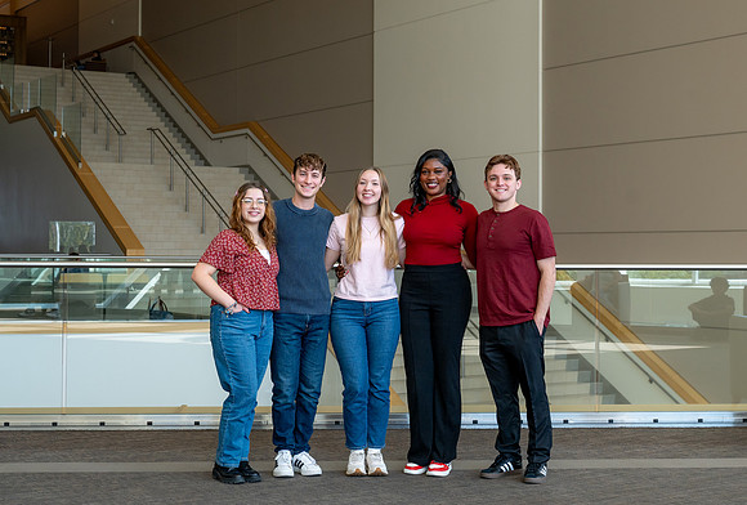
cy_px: 209
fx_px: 1217
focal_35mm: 58
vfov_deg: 23.4
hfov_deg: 34.1
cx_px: 372
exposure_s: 1/200
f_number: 5.6
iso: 400
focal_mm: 42
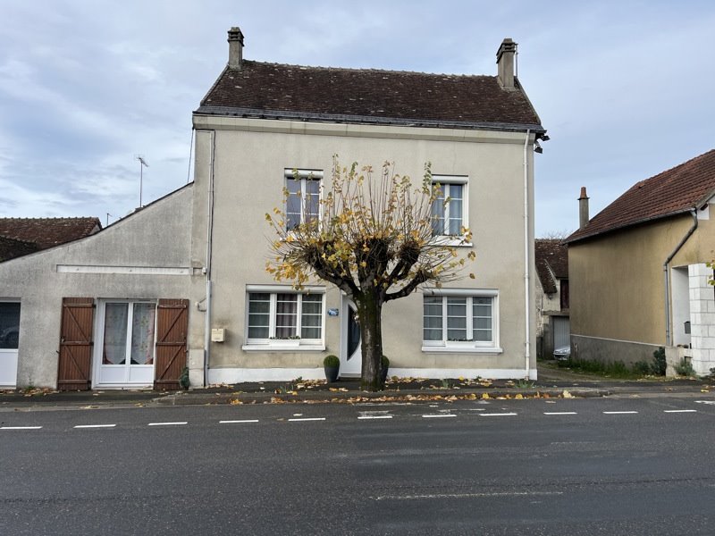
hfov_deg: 67.3
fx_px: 537
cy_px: 268
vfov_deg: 53.1
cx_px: 358
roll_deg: -0.9
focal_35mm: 26
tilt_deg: +5.0
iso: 50
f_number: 1.6
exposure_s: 1/2513
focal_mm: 5.1
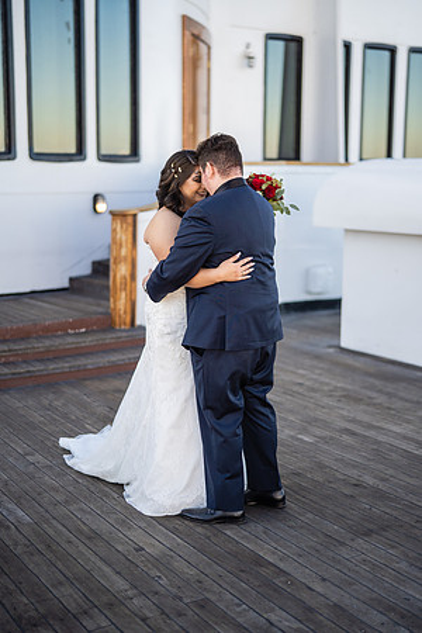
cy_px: 316
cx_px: 211
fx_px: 879
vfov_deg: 39.6
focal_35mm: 50
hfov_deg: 27.0
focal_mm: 50
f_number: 1.4
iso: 200
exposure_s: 1/2500
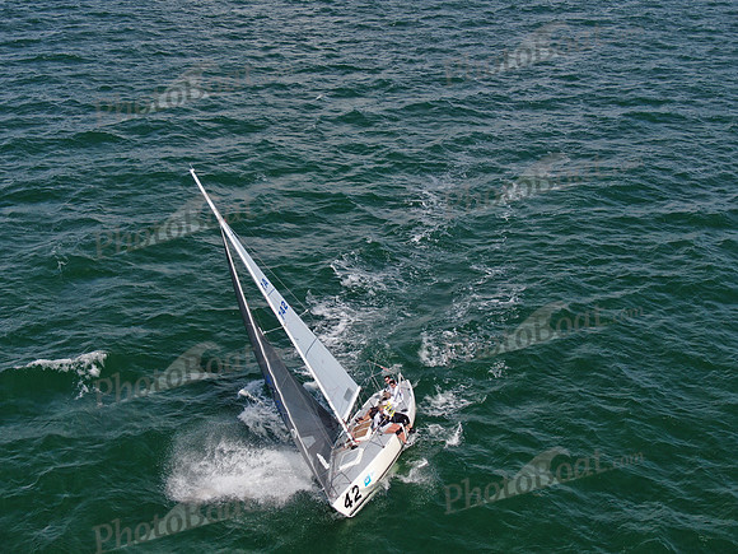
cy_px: 277
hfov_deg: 39.7
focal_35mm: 48
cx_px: 369
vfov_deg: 30.3
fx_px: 1023
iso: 100
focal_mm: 8.6
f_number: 3.8
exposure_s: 1/1000
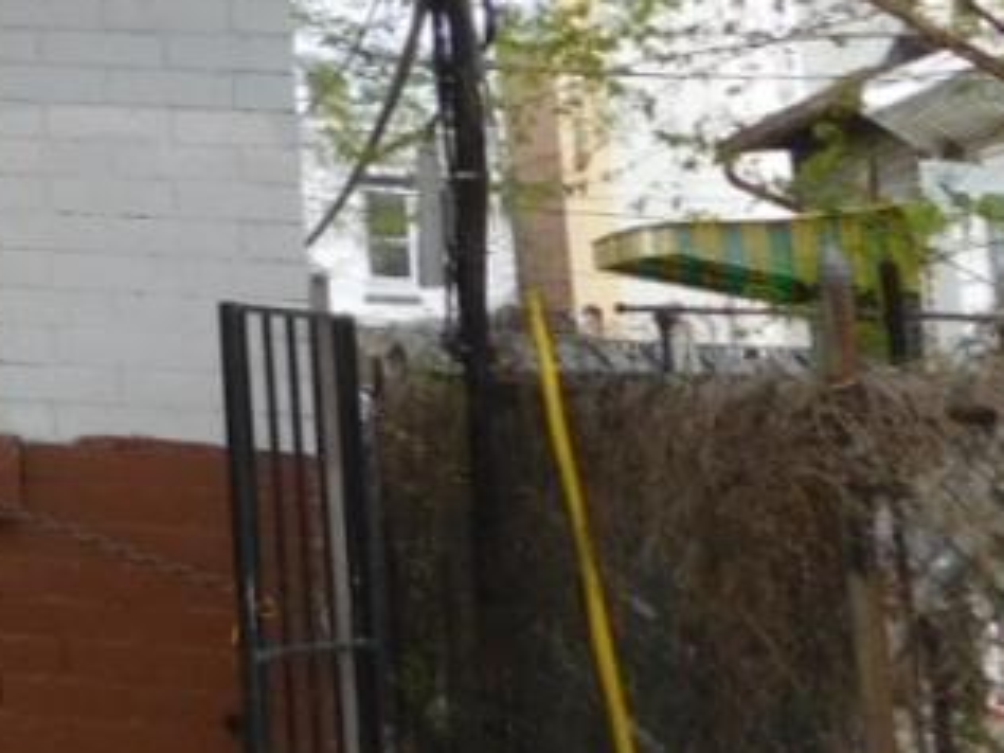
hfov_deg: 13.9
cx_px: -1141
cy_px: -696
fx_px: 3306
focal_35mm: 114
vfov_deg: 11.8
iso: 125
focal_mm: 4.5
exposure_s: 1/500
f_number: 3.4
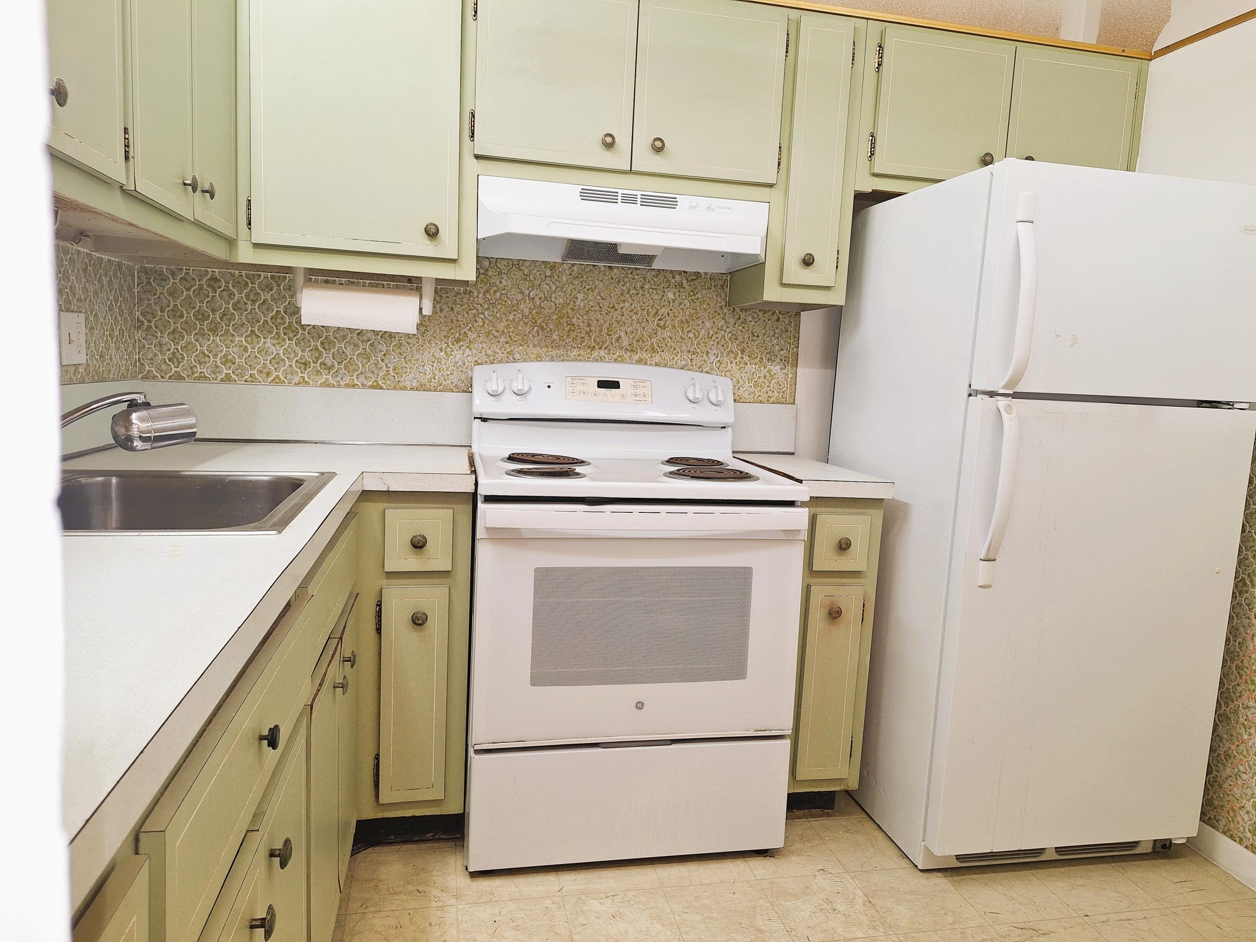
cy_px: 471
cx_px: 628
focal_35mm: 23
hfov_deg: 73.9
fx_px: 835
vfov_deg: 58.9
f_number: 1.8
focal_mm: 5.54
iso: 50
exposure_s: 1/40
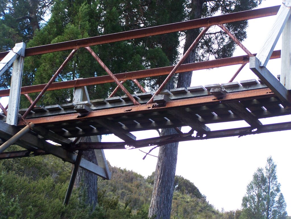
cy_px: 110
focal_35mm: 94
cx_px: 146
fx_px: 791
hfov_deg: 20.9
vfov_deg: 15.7
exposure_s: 1/160
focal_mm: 15.6
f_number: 3.2
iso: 80
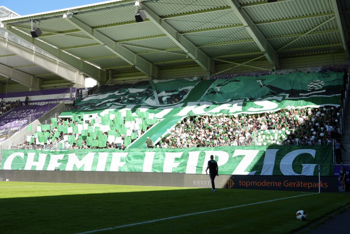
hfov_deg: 43.6
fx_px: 438
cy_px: 117
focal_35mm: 45
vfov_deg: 29.9
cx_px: 175
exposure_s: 1/125
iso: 100
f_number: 9
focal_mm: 30
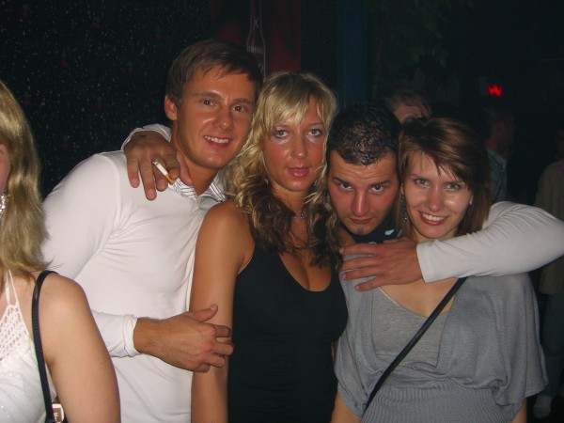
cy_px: 212
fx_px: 619
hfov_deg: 49.0
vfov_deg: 37.7
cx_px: 282
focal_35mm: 38
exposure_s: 1/60
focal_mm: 7.9
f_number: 2.8
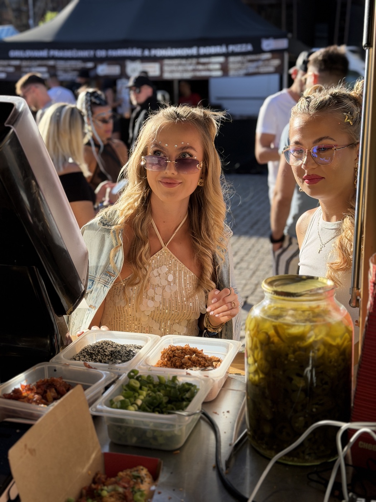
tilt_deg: -12.5
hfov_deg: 30.3
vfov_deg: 39.7
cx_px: 188
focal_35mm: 48
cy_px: 251
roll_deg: +0.0
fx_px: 695
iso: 80
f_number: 1.78
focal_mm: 6.76
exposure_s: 1/1456
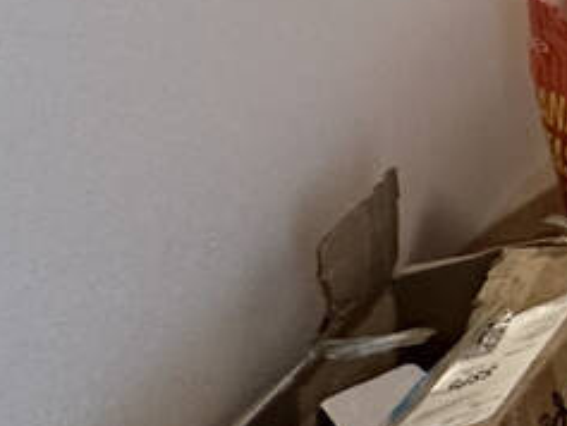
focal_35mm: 85
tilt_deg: -5.6
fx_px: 1393
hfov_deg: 14.4
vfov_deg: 13.4
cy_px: -562
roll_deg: -1.7
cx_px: 1388
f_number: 2.2
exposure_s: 1/60
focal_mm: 2.22
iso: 250
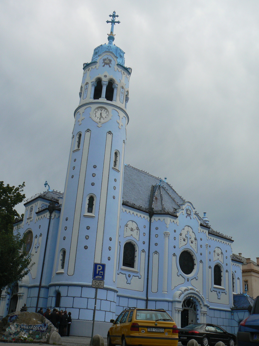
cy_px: 173
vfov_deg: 51.4
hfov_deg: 39.7
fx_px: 359
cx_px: 130
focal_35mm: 36
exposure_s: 1/250
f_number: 5.6
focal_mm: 6
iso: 80
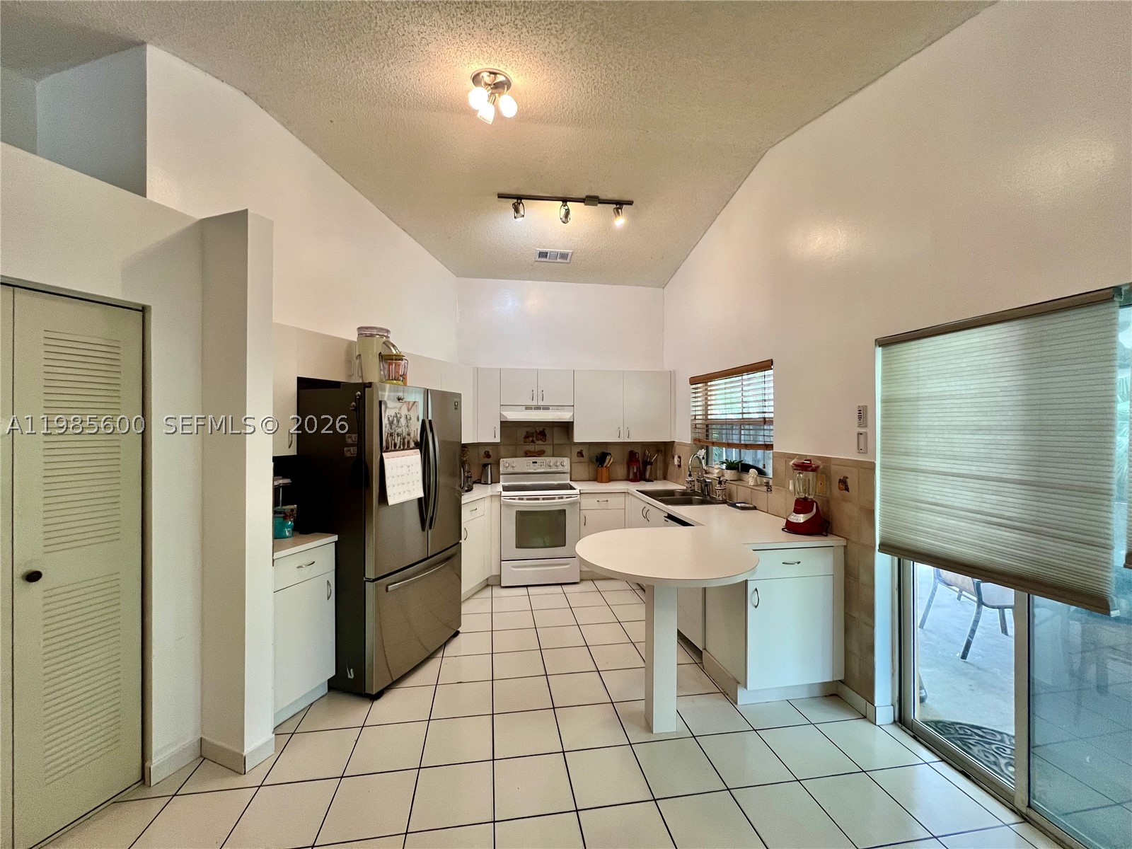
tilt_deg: -0.7
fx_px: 425
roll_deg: -0.3
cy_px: 424
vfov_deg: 89.9
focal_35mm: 13
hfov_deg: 106.2
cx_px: 566
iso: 200
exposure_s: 1/120
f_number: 1.8
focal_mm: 1.57
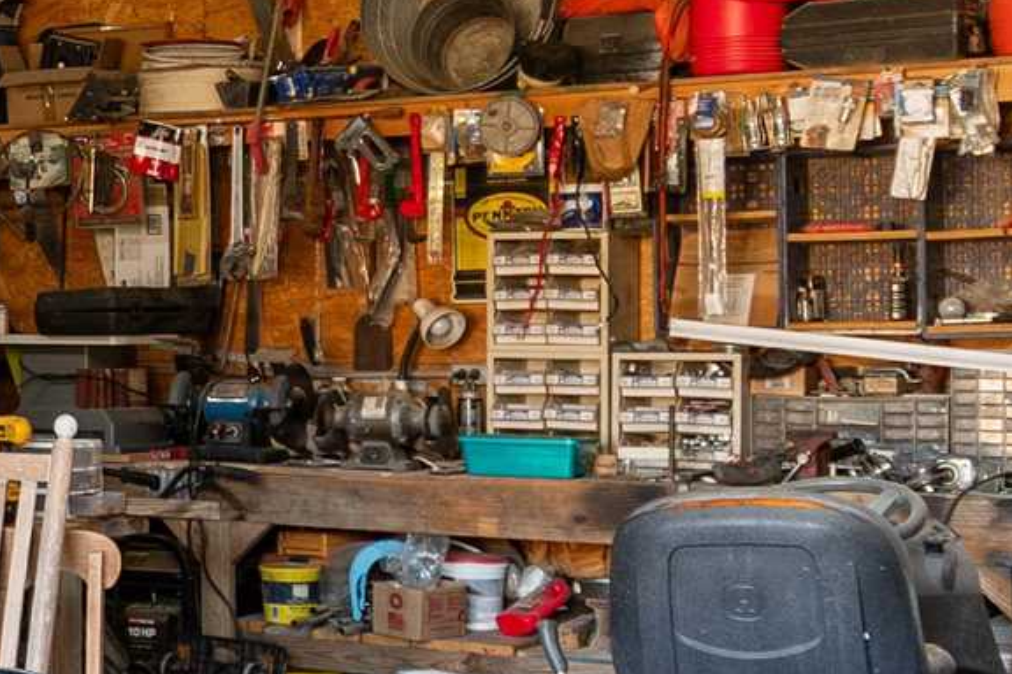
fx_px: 2249
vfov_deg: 17.1
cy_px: 298
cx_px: -329
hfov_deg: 22.5
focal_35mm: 80
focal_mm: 10
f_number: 4.5
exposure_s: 1/3
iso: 100
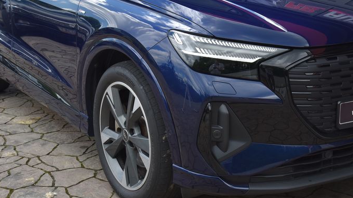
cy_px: 53
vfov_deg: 17.1
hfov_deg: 30.1
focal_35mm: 70
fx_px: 655
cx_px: 199
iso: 500
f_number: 9
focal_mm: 44
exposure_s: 1/320
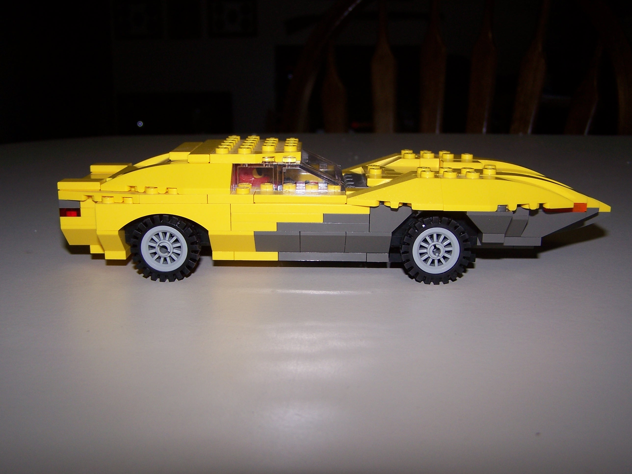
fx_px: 694
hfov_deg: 49.0
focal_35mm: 38
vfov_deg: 37.7
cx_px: 316
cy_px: 237
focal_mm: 6.3
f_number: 2.8
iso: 80
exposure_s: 1/60
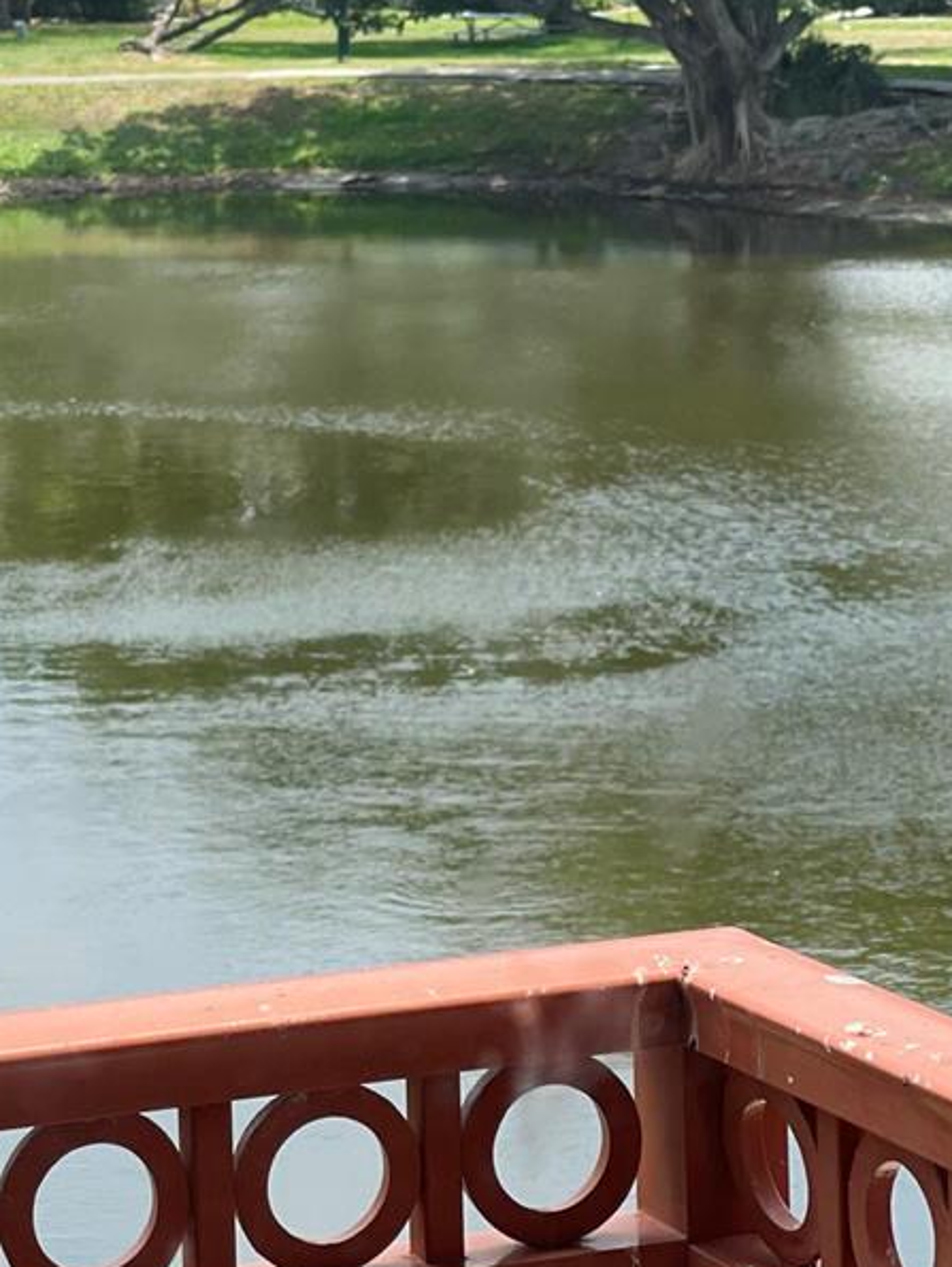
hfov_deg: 11.4
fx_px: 4725
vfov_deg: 15.2
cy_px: 388
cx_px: 124
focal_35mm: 129
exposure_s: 1/723
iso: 32
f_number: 2.2
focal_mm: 7.5
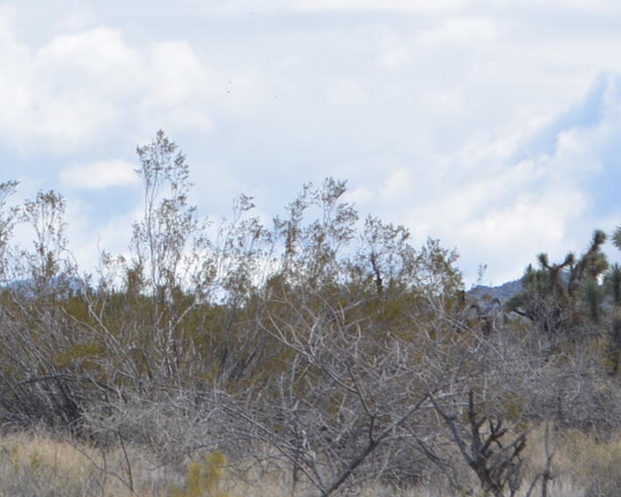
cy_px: 116
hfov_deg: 5.9
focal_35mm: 325
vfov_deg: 4.8
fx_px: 5975
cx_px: -159
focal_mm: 55
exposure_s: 1/250
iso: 100
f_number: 8
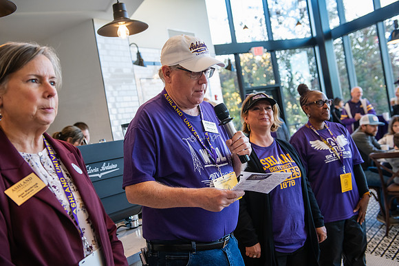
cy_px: 133
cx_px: 200
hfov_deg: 50.7
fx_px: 421
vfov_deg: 35.1
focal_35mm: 38
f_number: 3.5
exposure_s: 1/320
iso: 1000
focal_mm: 38
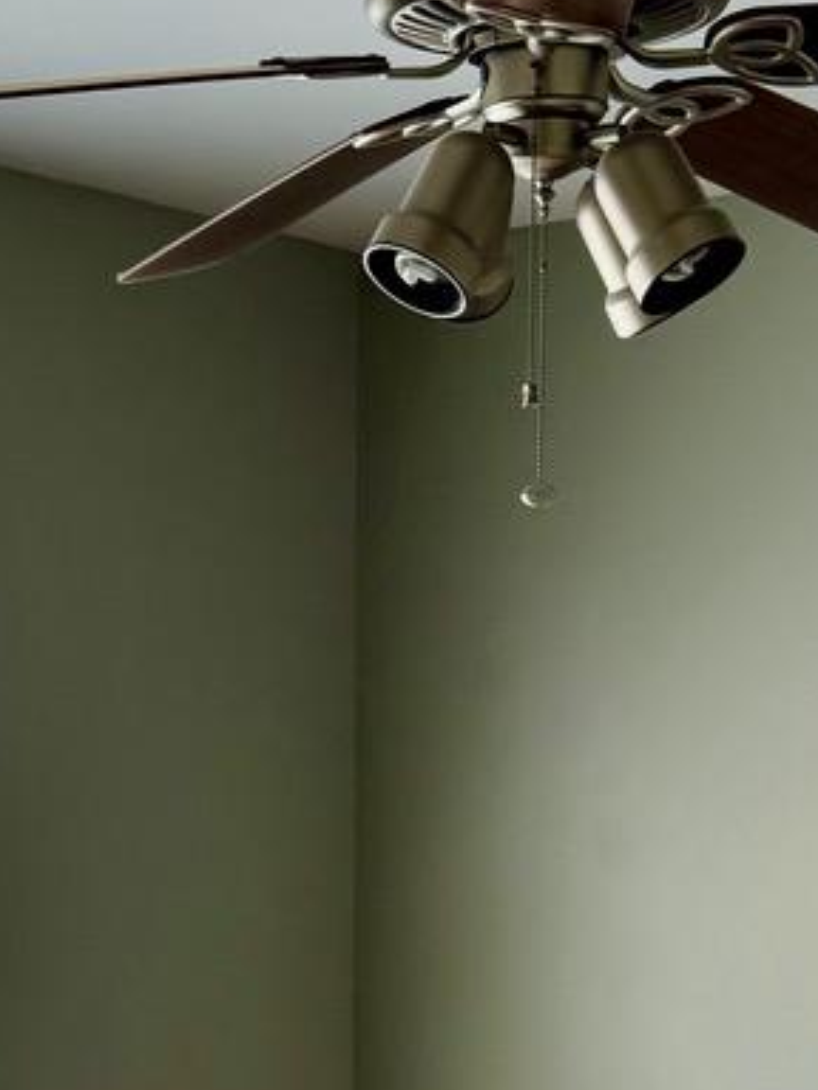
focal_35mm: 96
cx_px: 168
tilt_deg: -13.8
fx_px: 3025
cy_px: 1362
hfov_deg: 15.3
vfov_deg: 19.1
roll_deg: -0.3
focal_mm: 6.76
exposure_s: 1/199
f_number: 1.78
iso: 80
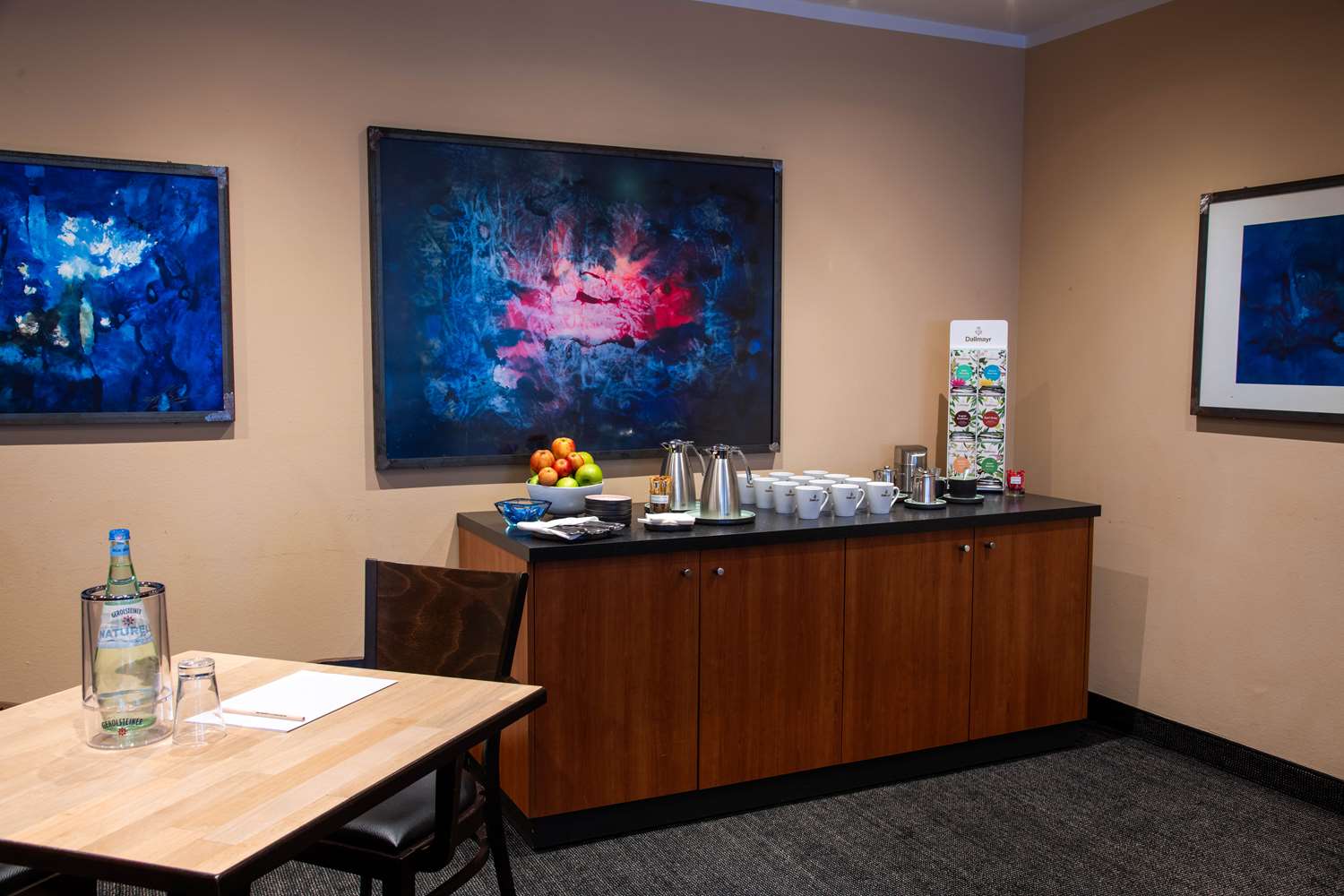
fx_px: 1195
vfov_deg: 41.1
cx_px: 672
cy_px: 448
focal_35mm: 32
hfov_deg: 58.7
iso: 160
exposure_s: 2.5
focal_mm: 32
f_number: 9
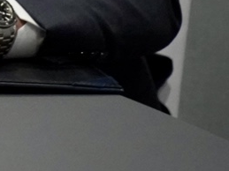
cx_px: -441
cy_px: -248
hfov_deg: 7.1
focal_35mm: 252
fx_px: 1666
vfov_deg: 5.7
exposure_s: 1/160
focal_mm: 28
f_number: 4
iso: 3200
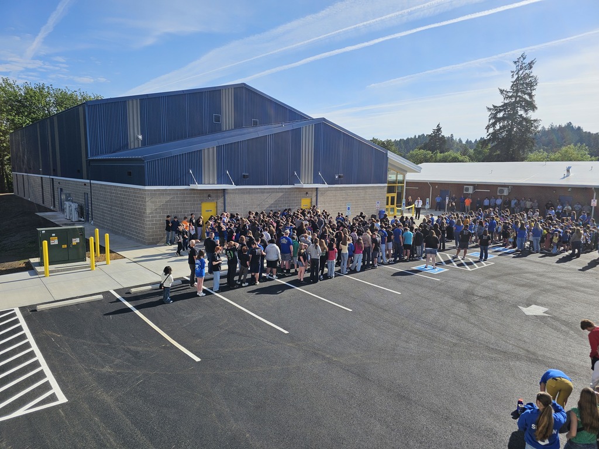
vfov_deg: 58.9
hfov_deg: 73.9
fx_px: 398
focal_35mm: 23
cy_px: 224
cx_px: 300
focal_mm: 6.3
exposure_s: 1/955
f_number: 1.7
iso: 10
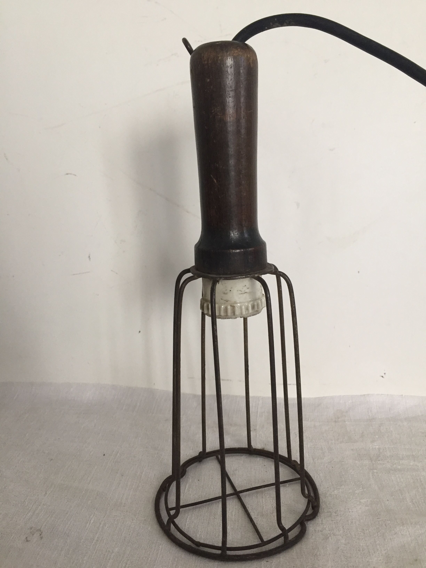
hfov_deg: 48.2
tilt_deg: -12.9
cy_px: 284
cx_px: 213
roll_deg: +2.5
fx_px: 476
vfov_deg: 61.7
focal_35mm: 29
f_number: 2.2
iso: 80
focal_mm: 4.15
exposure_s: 1/33
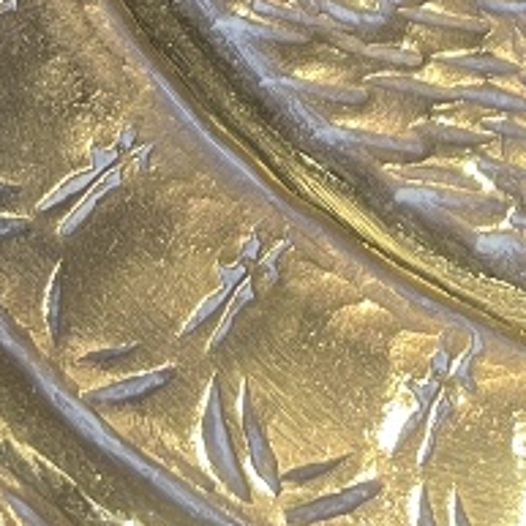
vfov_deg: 11.0
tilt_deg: -68.7
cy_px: -542
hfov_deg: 11.2
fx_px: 2458
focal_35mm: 143
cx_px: 1003
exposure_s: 1/50
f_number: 1.6
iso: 80
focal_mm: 5.1
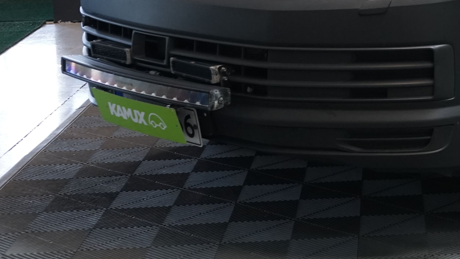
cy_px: -43
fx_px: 1220
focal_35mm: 100
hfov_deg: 19.8
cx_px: 578
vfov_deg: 11.9
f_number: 6.3
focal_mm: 35
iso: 1250
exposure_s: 1/30
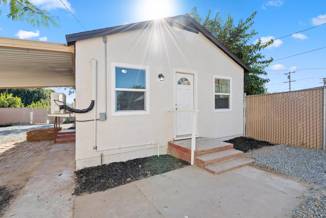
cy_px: 109
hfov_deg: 96.7
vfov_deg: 73.8
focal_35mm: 16
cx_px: 163
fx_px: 145
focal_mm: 16
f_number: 11
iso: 1000
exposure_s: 1/100
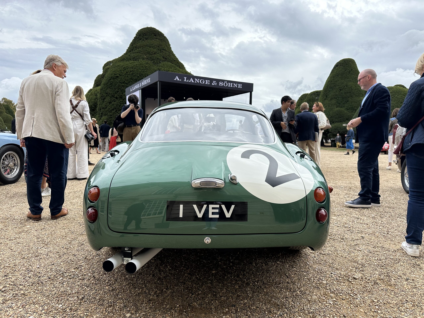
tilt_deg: -4.4
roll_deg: -2.2
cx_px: 212
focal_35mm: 24
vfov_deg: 56.8
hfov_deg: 71.6
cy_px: 159
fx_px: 294
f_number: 1.78
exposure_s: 1/3861
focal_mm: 6.86
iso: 80
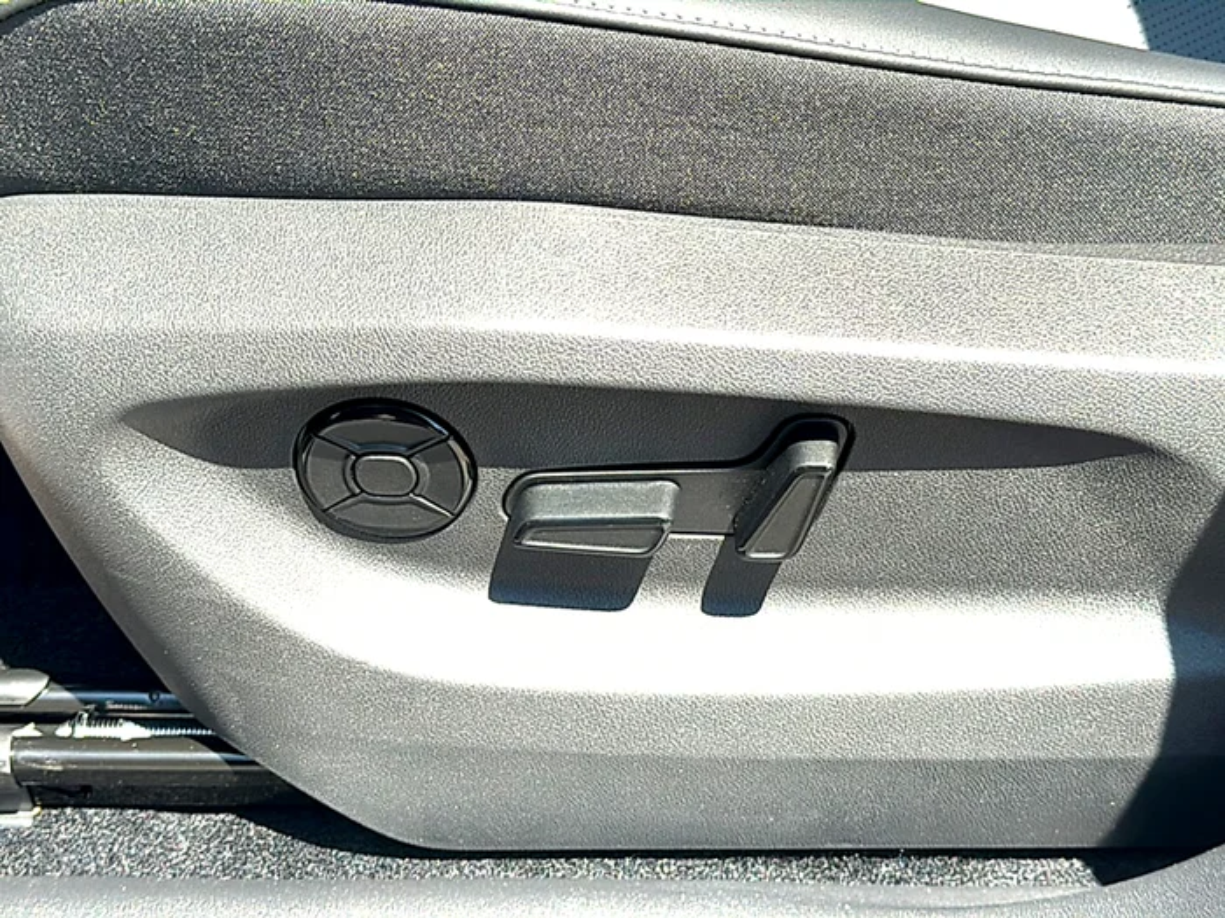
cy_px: 459
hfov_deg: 36.2
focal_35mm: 53
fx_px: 1876
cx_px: 612
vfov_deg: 27.5
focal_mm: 6.86
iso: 64
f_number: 1.78
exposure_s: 1/818
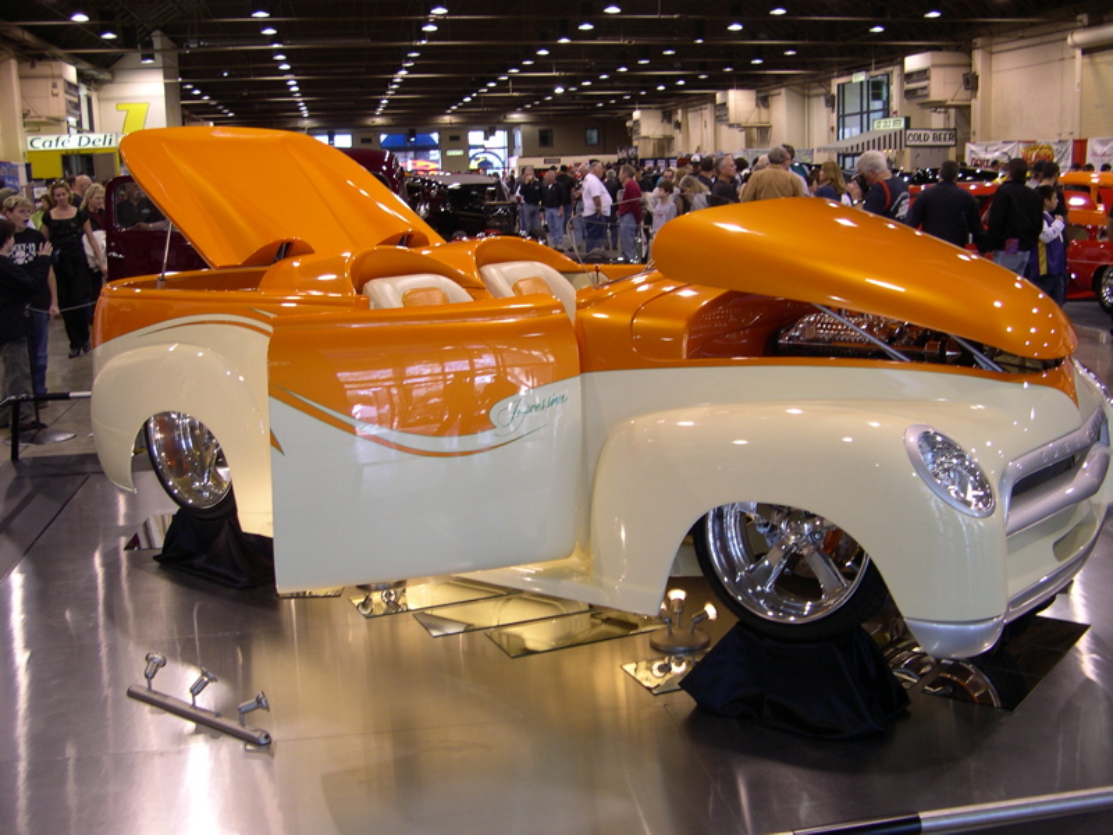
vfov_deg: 37.7
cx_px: 556
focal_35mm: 38
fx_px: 1222
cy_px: 418
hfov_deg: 49.0
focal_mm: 8
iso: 100
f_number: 2.8
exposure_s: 1/32.5
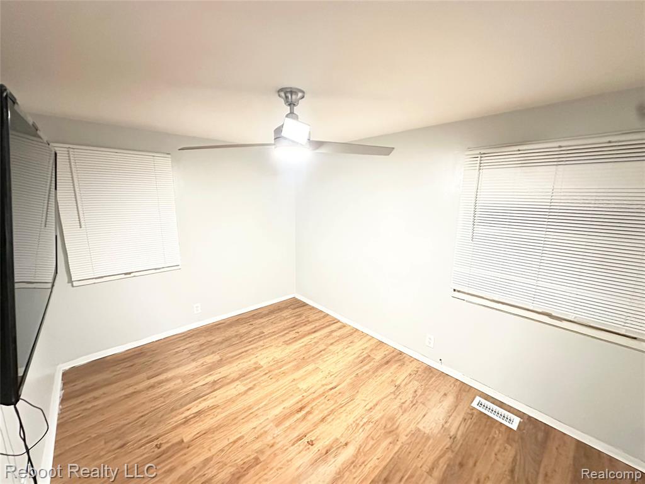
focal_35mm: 14
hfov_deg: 102.1
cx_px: 322
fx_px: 261
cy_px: 242
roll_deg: -0.7
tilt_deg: -10.3
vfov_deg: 85.7
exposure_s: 1/30
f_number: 2.2
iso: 2000
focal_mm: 2.22
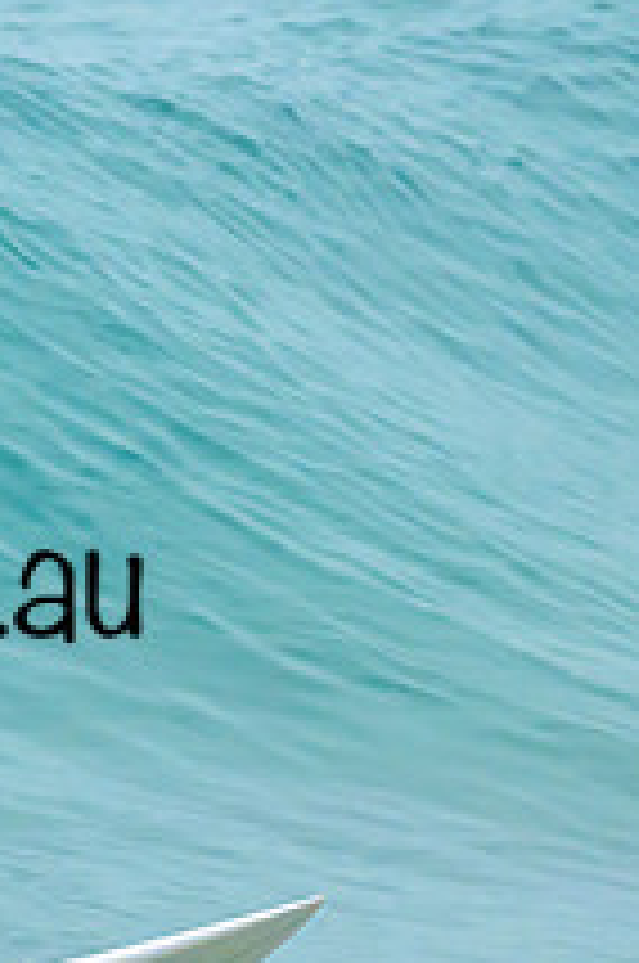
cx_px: -586
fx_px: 79861
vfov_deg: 0.7
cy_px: 427
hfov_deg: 0.5
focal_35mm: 2990
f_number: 6.3
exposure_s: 1/2000
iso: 1600
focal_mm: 800
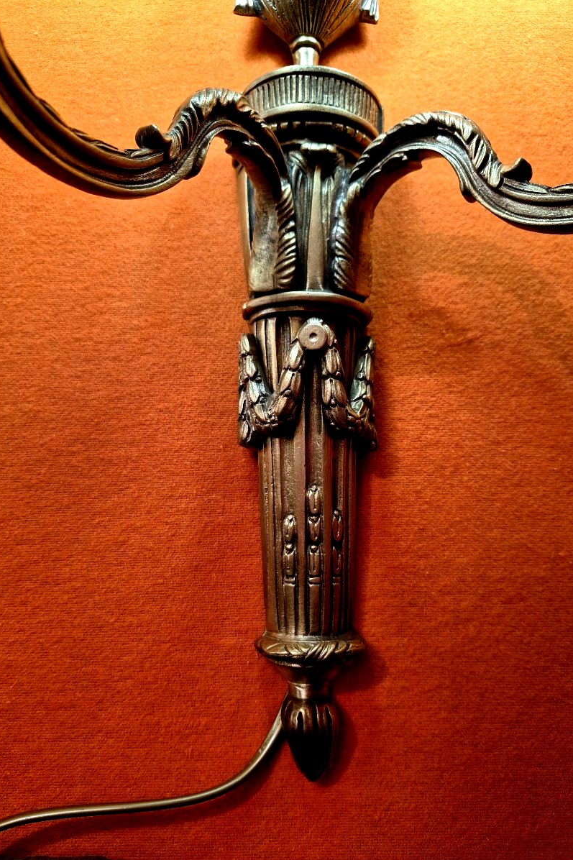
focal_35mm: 24
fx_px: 573
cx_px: 303
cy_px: 431
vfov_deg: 73.8
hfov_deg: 53.1
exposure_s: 1/100
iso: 125
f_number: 1.8
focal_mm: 5.4
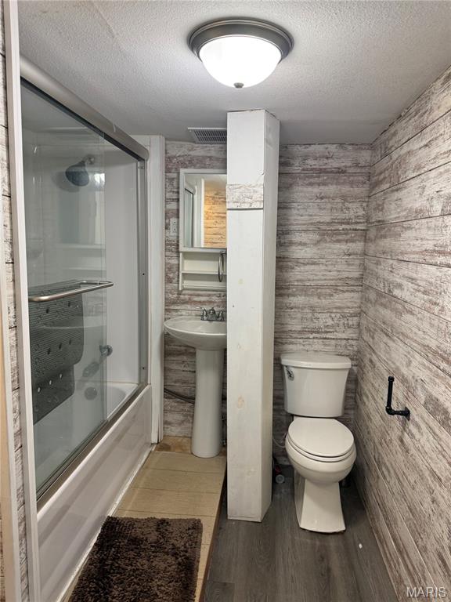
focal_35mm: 24
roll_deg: -1.6
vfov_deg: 71.6
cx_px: 226
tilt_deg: -7.4
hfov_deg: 56.8
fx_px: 417
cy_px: 301
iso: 125
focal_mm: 6.76
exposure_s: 1/60
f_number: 1.78
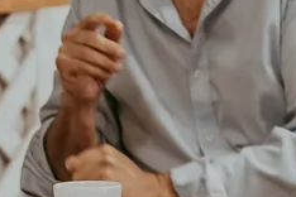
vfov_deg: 2.4
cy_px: -68
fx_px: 4785
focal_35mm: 582
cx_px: -296
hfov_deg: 3.5
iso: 250
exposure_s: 1/125
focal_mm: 85
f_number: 2.5
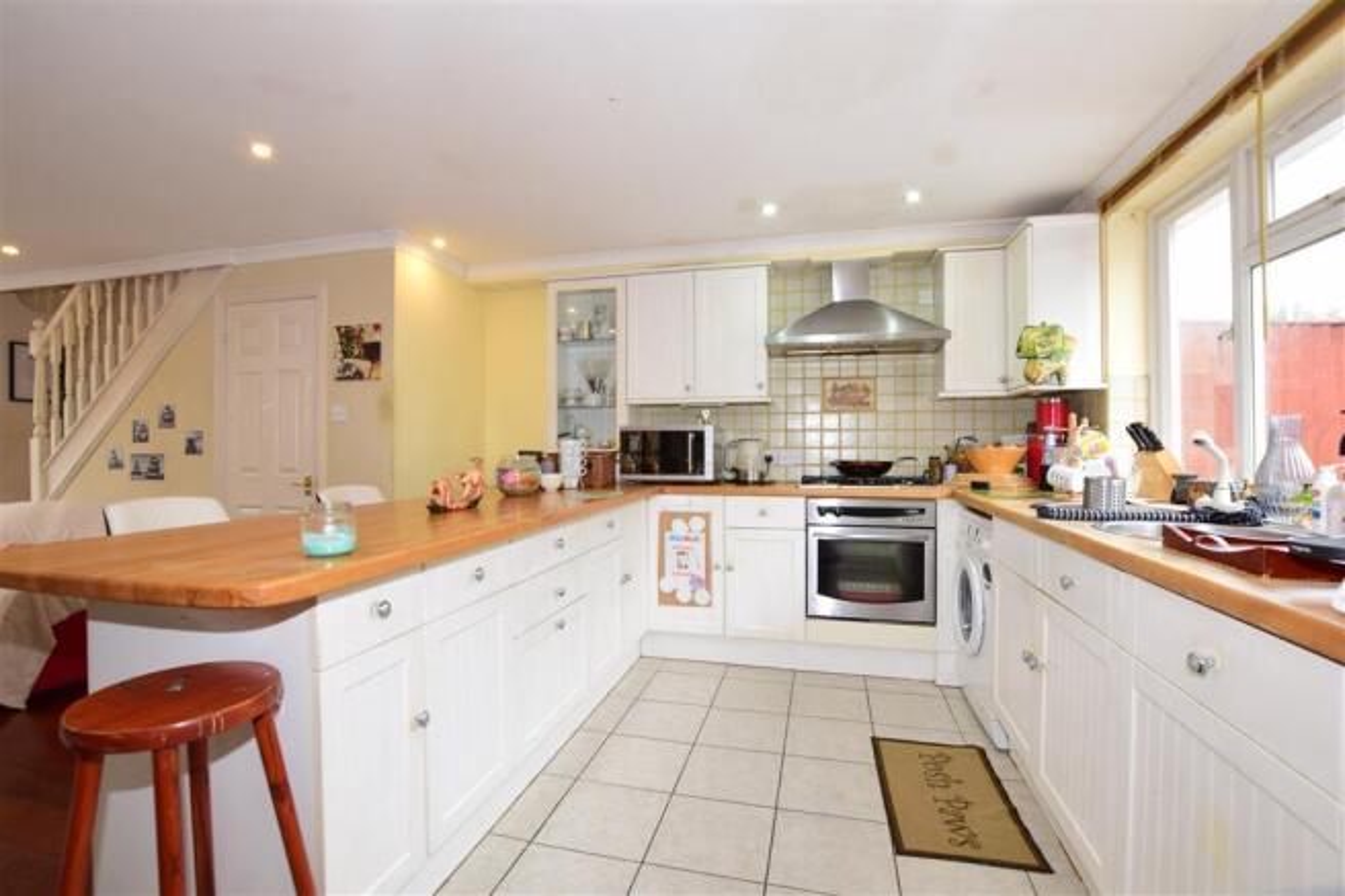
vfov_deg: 77.3
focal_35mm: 15
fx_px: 560
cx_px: 672
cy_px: 448
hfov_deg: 100.4
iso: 400
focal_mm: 10
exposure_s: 1/20
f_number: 7.1
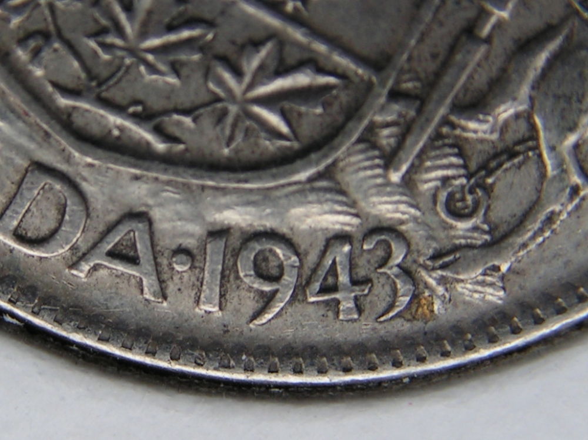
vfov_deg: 25.6
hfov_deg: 33.8
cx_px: 294
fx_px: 968
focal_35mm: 57
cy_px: 220
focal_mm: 9.6
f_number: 3.3
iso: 64
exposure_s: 1/100
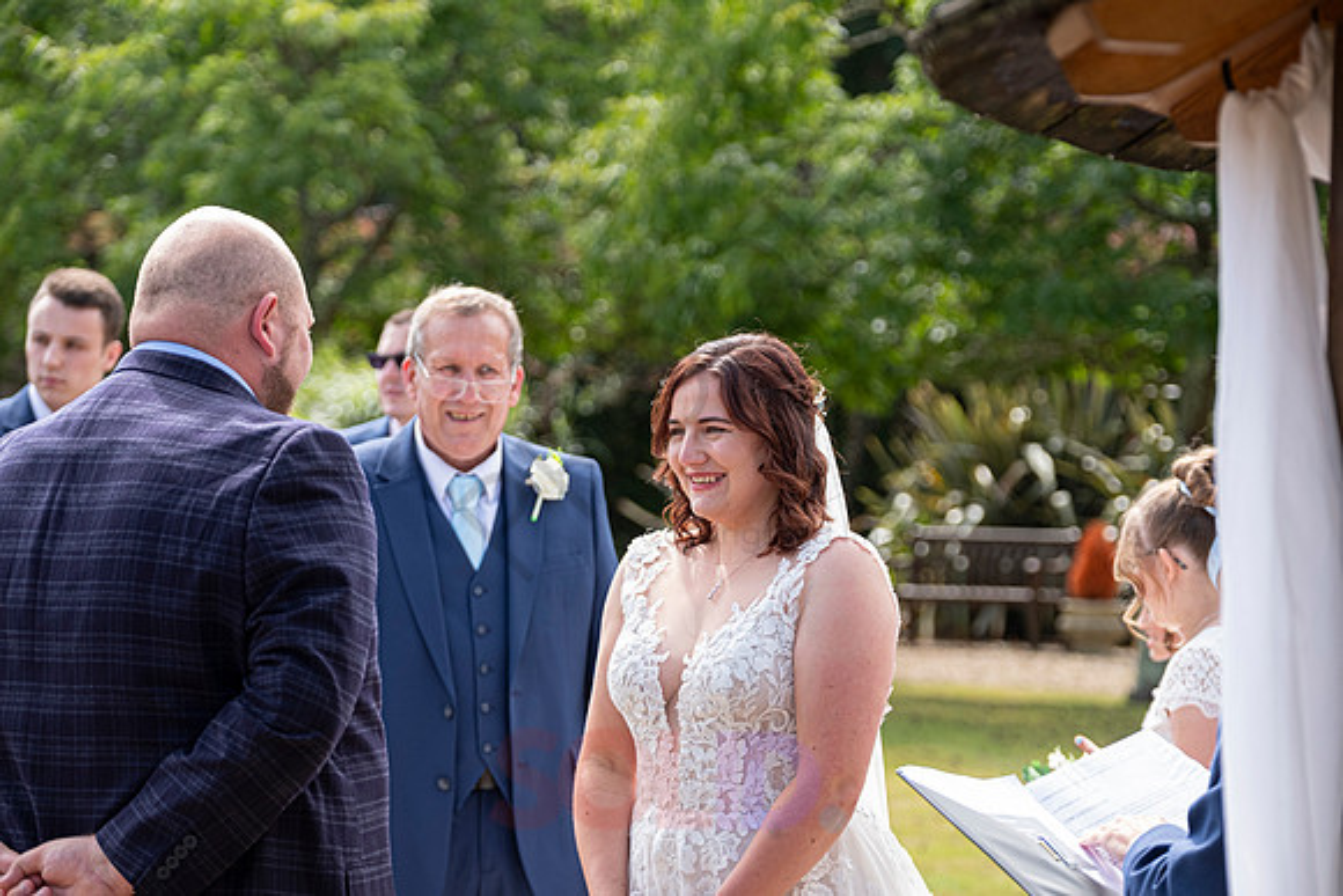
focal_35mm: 116
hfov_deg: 17.6
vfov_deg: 11.8
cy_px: 448
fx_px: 4328
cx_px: 672
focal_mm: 77.3
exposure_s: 1/640
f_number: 3.2
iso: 200
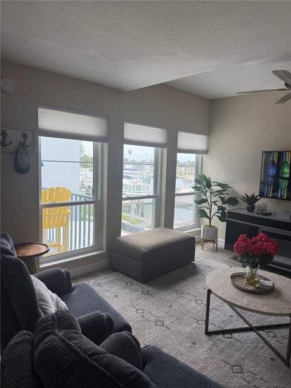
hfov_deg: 56.8
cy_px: 194
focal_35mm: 24
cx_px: 146
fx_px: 269
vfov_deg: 71.6
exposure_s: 1/497
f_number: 1.78
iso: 100
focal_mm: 6.76
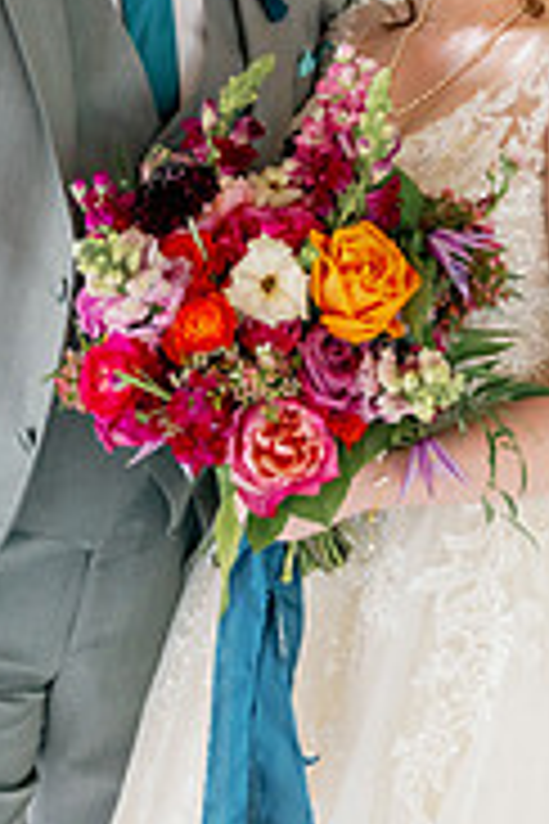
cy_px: 329
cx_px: 288
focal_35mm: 113
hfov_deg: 12.1
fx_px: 2585
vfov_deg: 18.1
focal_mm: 46
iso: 1000
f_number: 2.8
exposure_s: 1/160
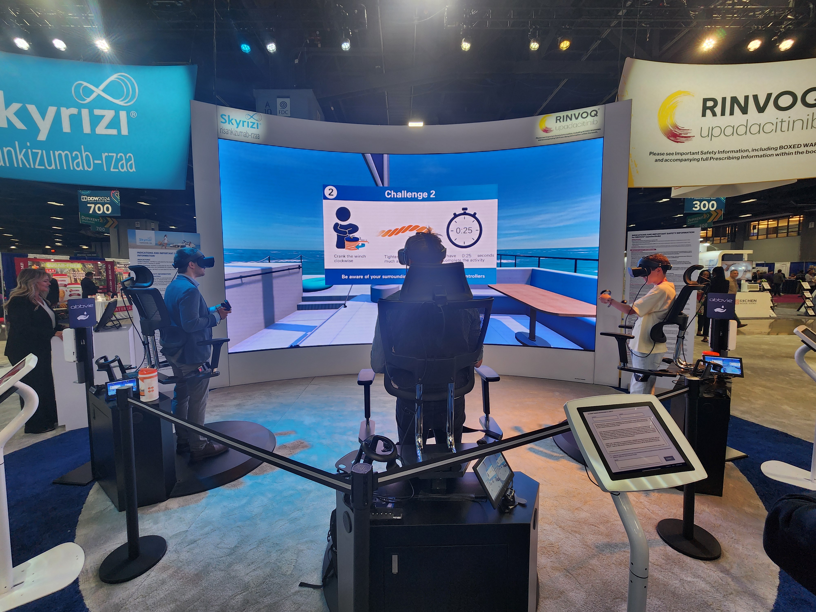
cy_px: 306
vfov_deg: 89.9
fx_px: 306
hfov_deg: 106.2
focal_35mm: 13
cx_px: 408
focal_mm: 2.2
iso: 64
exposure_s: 1/60
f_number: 2.2
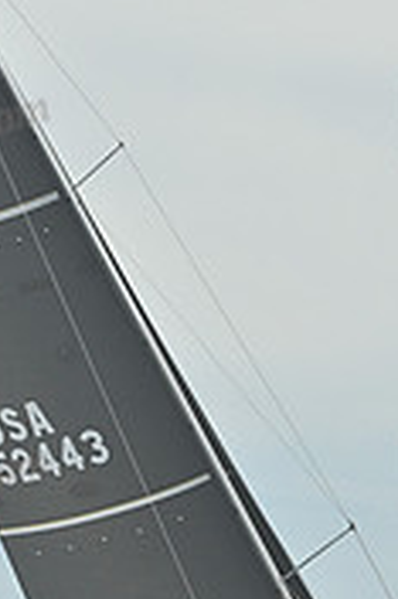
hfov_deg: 4.2
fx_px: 5367
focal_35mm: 323
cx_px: 226
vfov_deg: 6.4
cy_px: 289
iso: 320
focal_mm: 98
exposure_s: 1/1250
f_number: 10
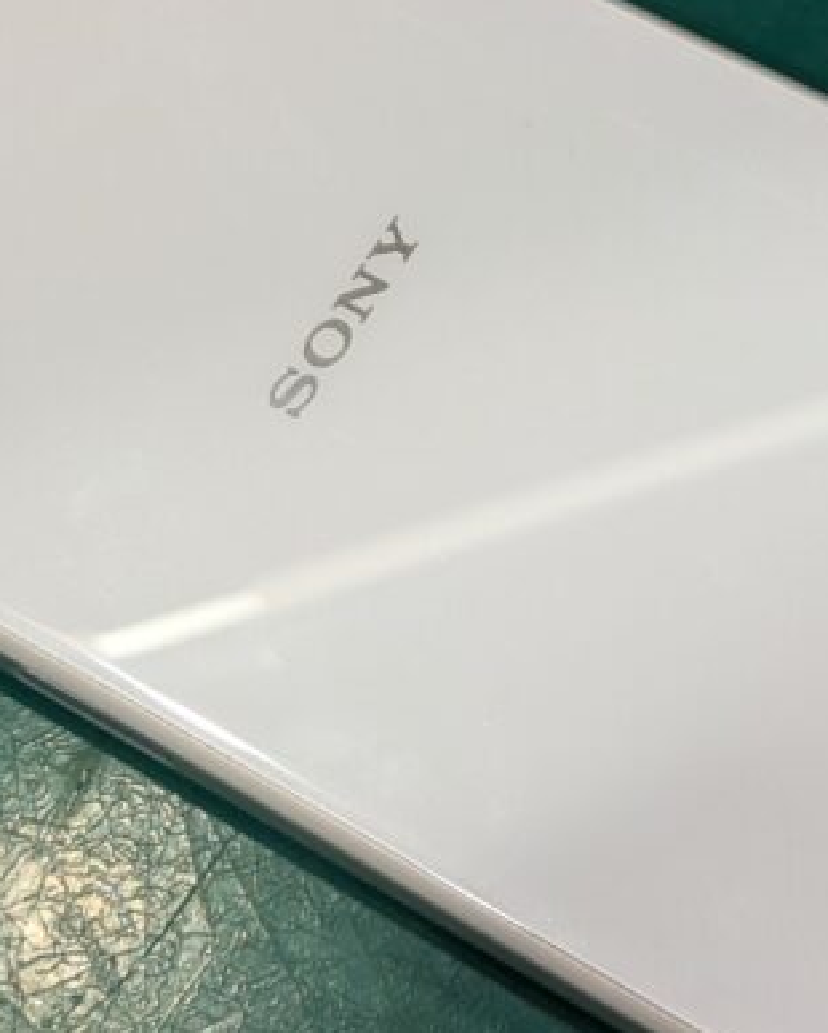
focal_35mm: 109
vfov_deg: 17.6
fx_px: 3336
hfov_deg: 14.1
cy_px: 414
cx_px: 425
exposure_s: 1/38.3
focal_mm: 6.81
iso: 67
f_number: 1.85
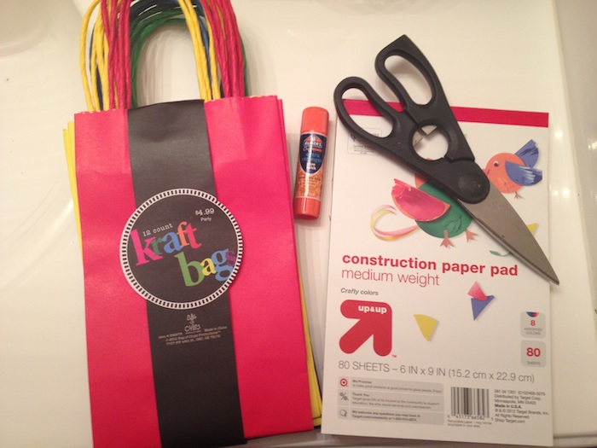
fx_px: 604
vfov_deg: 40.7
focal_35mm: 35
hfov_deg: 52.6
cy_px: 224
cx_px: 298
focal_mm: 4.28
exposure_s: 1/20
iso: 80
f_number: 2.4
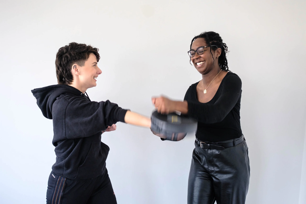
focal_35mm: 42
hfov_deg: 46.1
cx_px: 144
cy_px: 110
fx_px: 360
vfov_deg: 31.7
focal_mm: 23
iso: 800
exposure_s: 1/250
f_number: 2.8
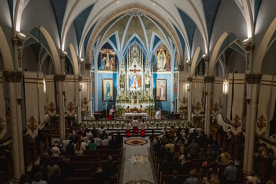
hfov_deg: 66.5
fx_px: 210
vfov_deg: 47.3
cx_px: 151
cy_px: 101
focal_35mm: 27
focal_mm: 24
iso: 5000
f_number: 16
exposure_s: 1/60
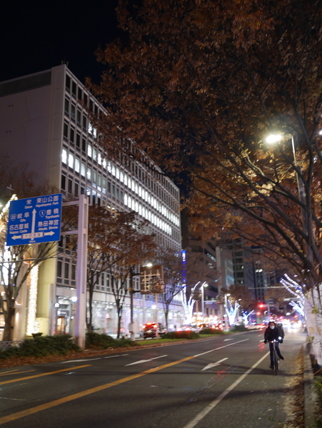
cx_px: 161
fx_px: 396
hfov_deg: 44.2
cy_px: 214
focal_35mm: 32
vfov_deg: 56.8
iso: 800
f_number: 3.9
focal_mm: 16
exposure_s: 1/5
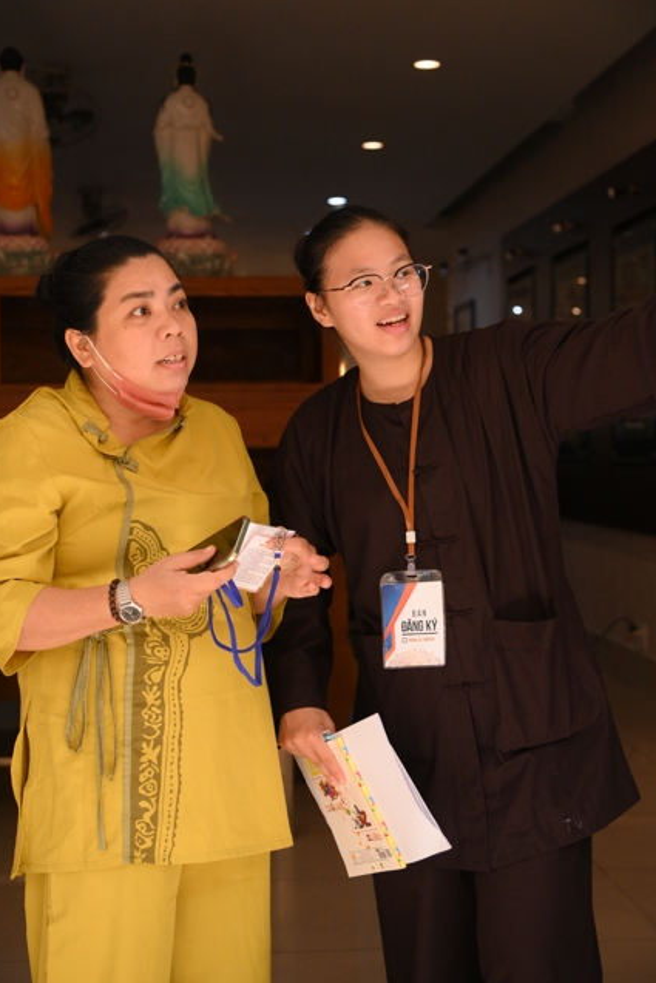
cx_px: 324
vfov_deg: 37.5
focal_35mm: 53
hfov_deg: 25.5
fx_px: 1448
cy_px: 498
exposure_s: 1/800
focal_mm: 52
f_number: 4
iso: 4000
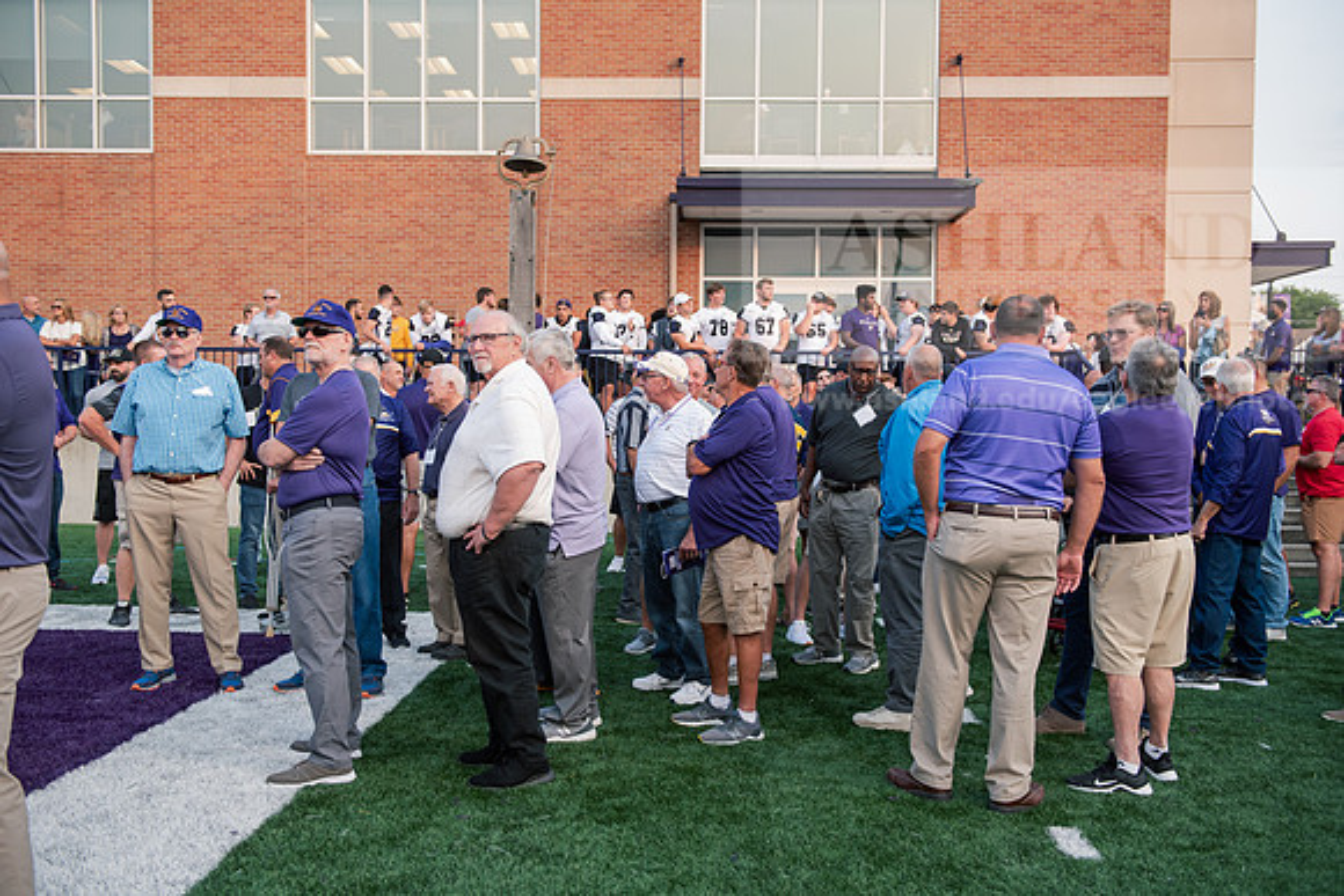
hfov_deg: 54.4
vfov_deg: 37.9
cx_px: 672
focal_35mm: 35
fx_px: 1307
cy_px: 448
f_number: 4
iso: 640
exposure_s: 1/640
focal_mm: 35
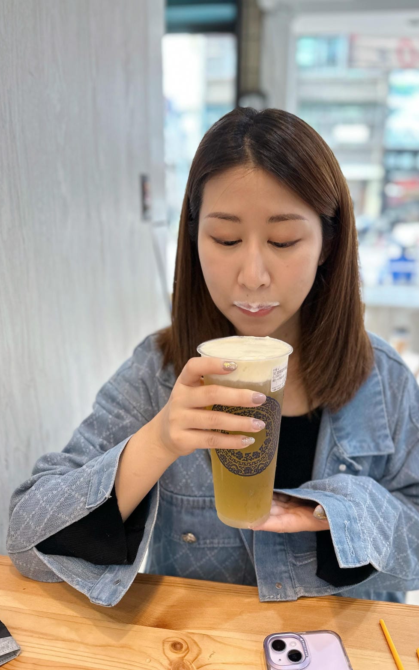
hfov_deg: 47.4
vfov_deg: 70.4
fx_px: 475
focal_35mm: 26
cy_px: 335
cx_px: 244
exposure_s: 1/120
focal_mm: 6.86
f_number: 1.78
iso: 160
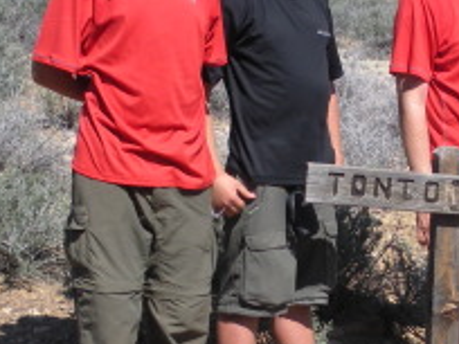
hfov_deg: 17.2
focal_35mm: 113
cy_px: 232
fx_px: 1498
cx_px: 416
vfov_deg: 13.1
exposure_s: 1/656
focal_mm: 6.3
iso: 64
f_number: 3.5
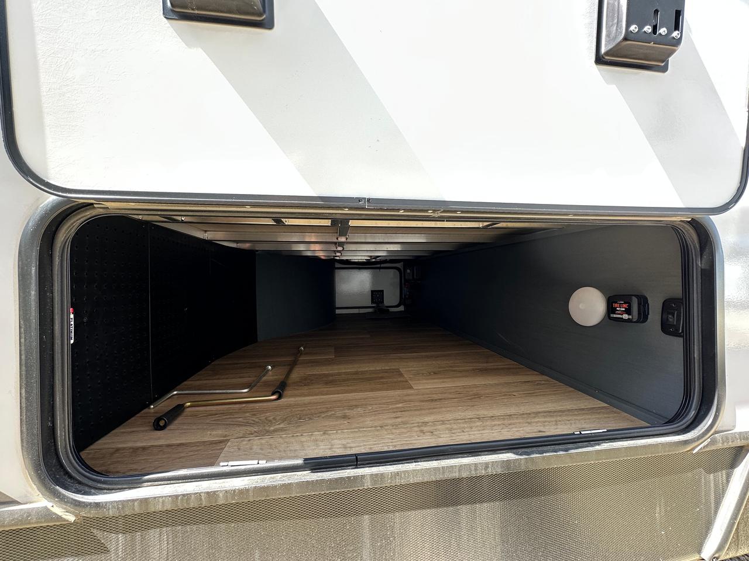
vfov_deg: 85.7
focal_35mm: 14
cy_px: 280
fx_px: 303
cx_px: 374
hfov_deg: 102.1
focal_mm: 2.22
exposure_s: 1/99
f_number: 2.2
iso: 64
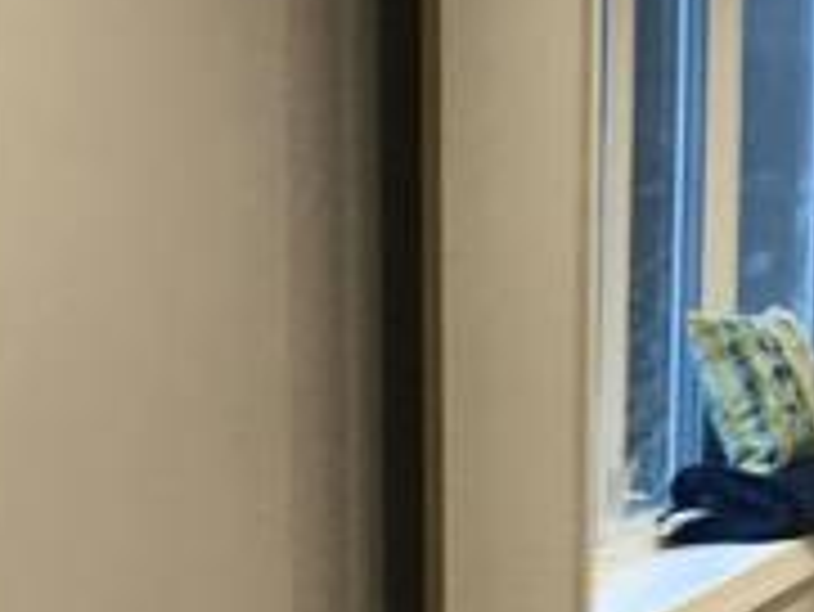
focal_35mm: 158
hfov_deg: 11.0
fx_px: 3718
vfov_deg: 9.4
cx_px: 1803
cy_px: 144
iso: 40
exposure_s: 1/24
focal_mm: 3.99
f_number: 1.8
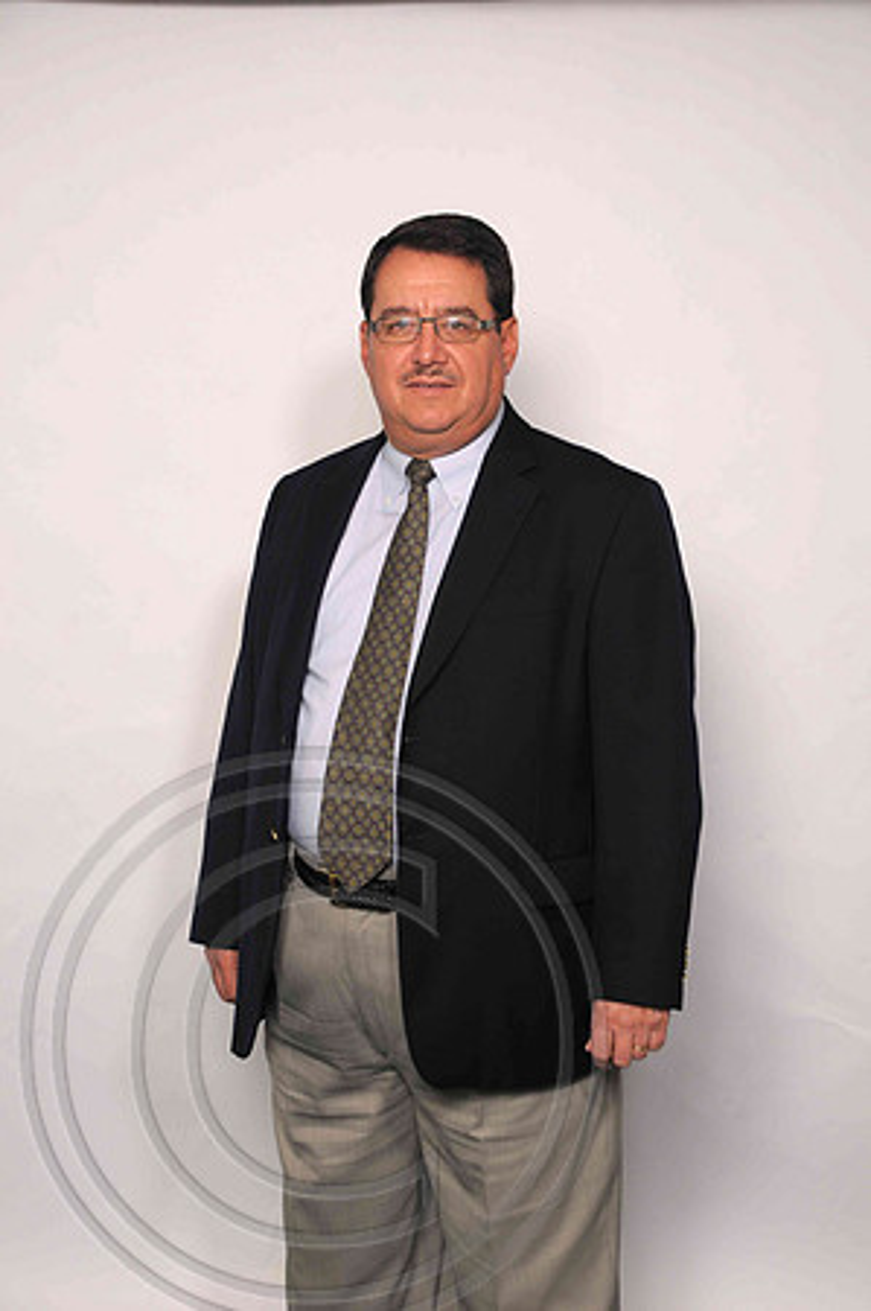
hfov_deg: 22.6
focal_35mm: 60
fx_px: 2182
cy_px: 656
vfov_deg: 33.4
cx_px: 436
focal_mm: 40
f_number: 5.6
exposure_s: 1/60
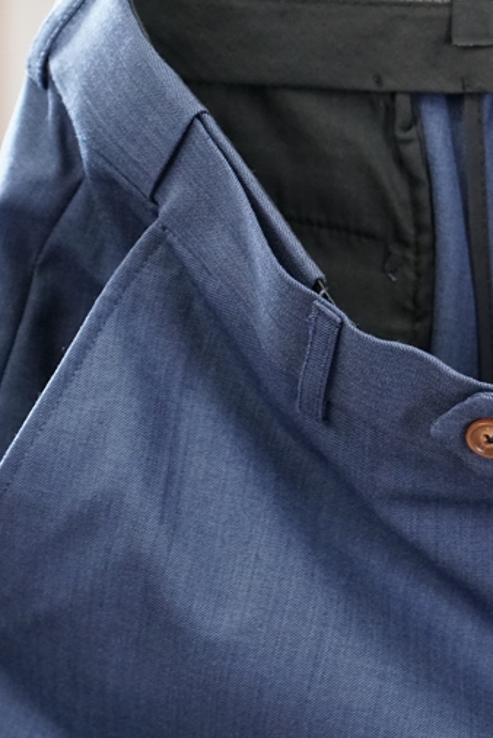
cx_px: 547
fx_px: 4595
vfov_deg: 9.2
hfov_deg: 6.1
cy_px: 222
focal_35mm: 224
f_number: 4
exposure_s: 1/100
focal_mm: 70
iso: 1600
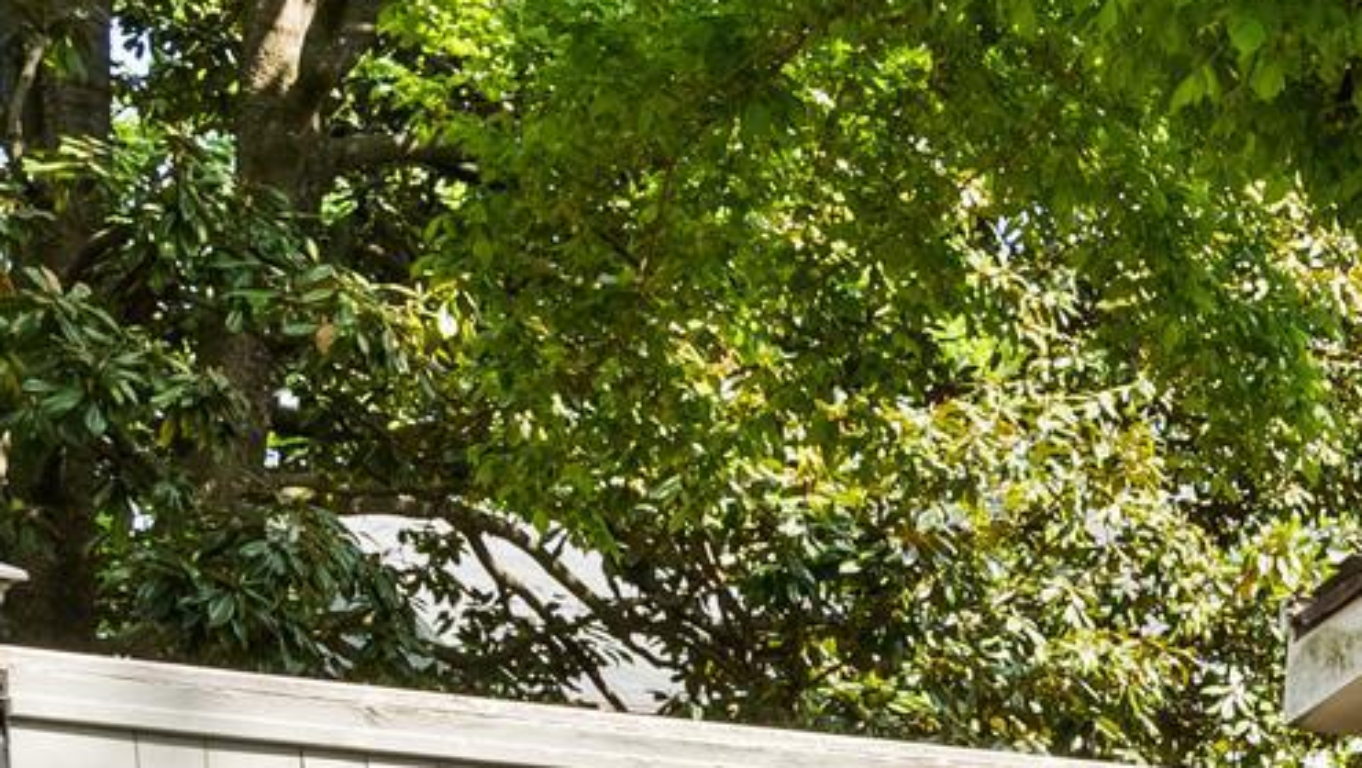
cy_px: 1246
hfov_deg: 18.7
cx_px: 2311
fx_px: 3366
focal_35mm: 93
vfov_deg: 12.2
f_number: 7.1
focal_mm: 21.5
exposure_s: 1/200
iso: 250
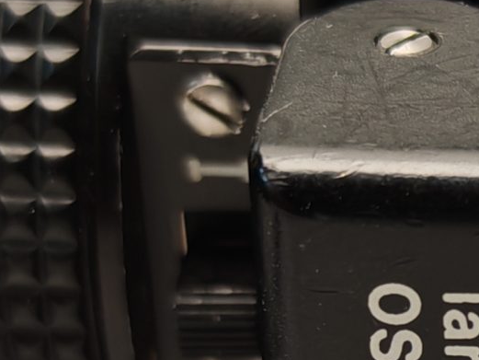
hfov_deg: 11.5
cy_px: 437
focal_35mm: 167
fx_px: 2311
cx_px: 645
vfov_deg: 8.8
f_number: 2
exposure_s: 1/100
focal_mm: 6.83
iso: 160
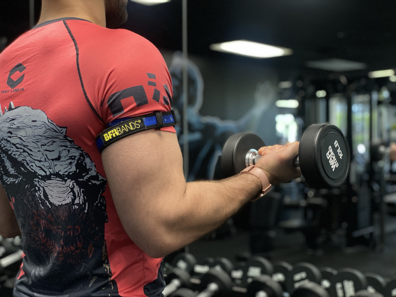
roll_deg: +0.6
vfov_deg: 28.0
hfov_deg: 36.8
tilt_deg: +0.1
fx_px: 595
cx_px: 198
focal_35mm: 52
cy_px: 148
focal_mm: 6
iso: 320
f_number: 2
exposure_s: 1/40
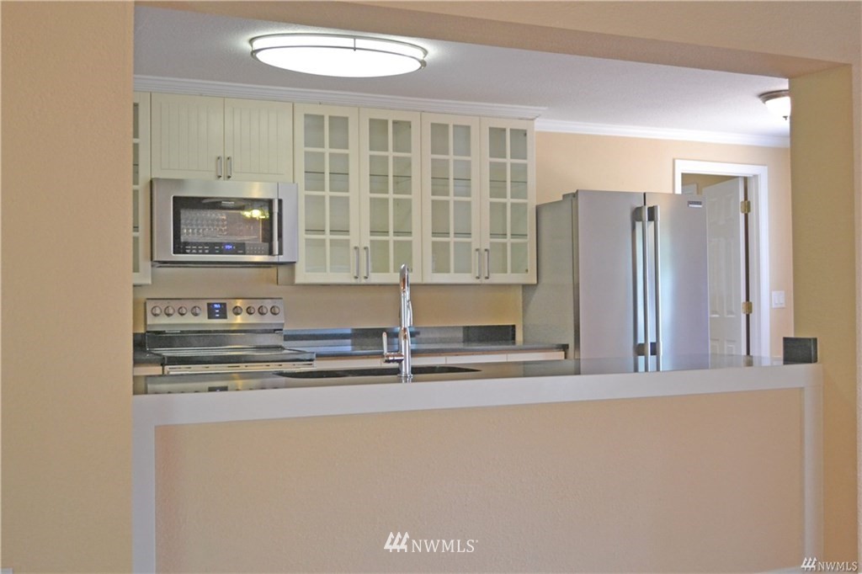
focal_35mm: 39
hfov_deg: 49.6
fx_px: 933
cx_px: 431
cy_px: 287
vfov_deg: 34.2
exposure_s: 1/60
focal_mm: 26
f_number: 4.2
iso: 1400
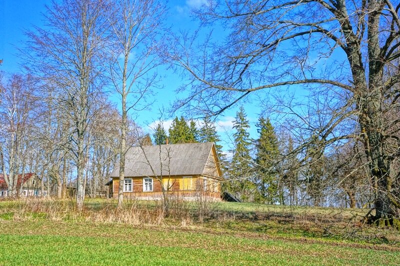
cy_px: 133
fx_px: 433
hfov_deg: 49.6
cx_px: 200
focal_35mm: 39
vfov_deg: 34.1
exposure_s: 1/1250
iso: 1600
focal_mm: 26
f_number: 9
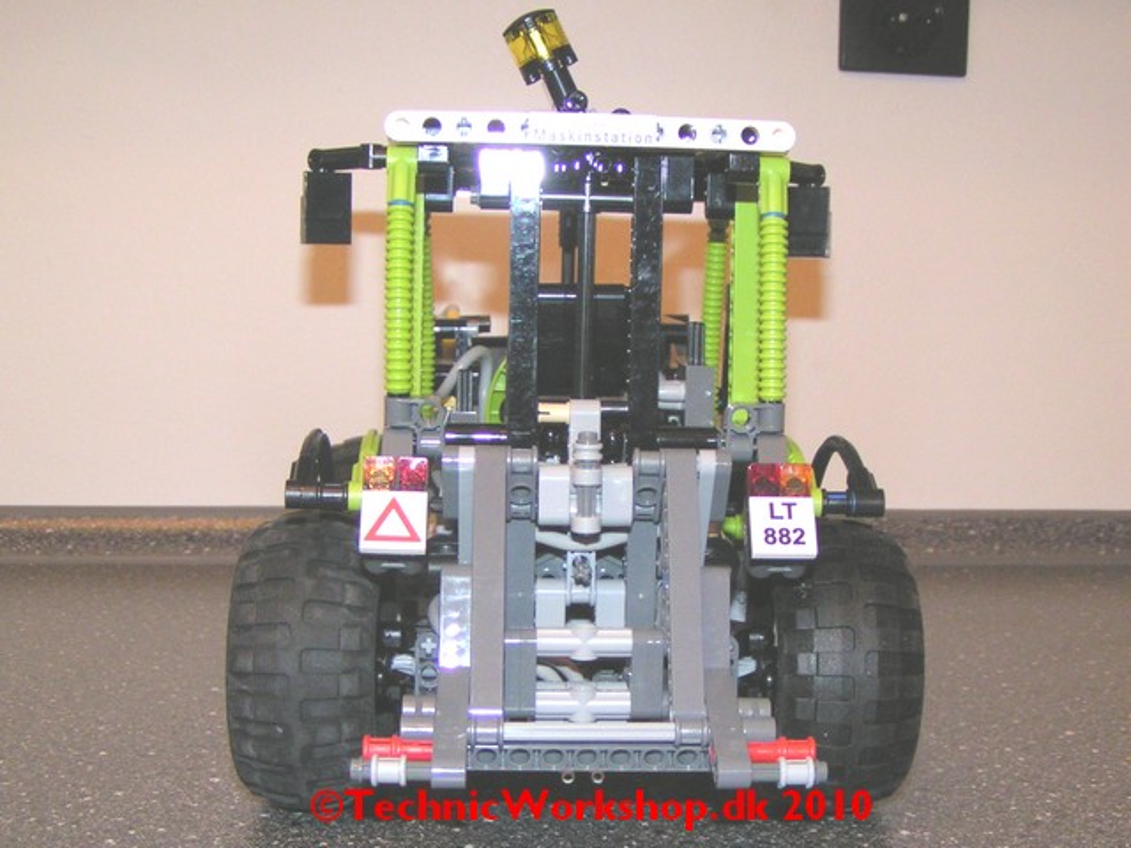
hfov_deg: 49.0
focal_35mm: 38
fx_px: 1242
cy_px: 424
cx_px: 566
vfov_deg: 37.7
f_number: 2.8
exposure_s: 1/40
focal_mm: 5.8
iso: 200
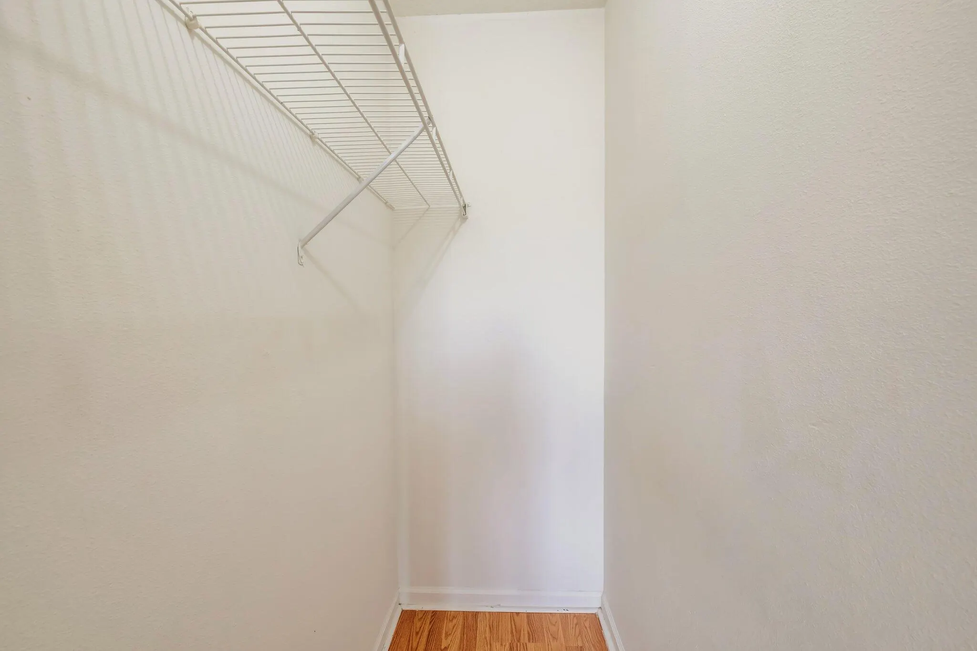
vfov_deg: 77.3
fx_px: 407
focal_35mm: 15
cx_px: 488
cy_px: 326
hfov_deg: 100.4
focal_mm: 10
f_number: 8
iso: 800
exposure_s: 1/35
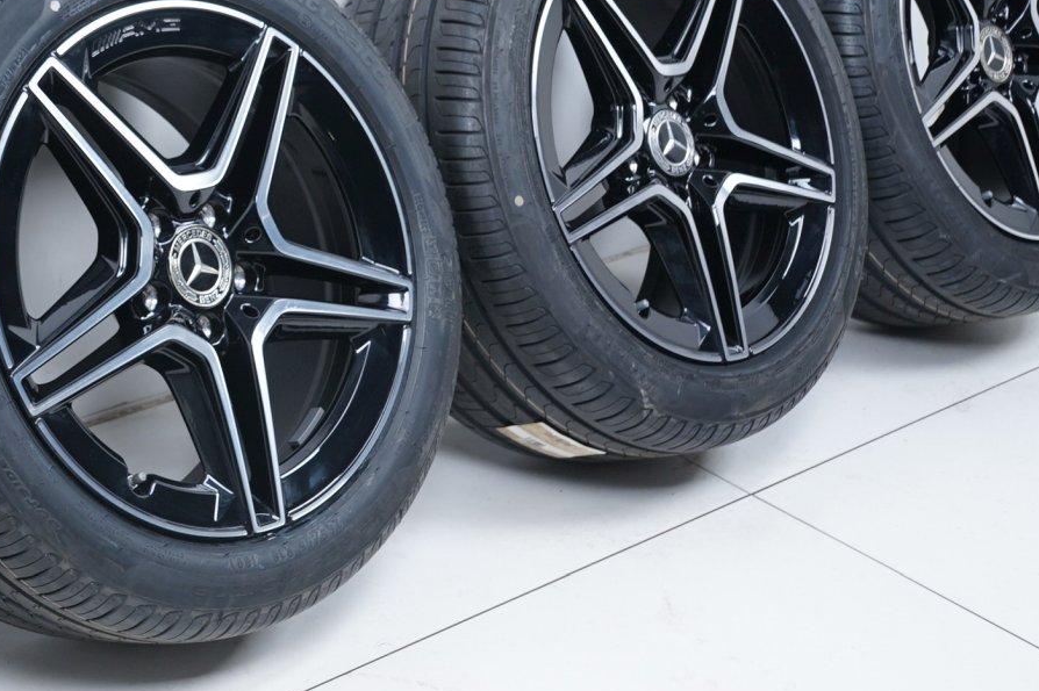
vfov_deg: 18.6
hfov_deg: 26.5
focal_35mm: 73
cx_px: 43
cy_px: 204
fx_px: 2106
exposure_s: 1/125
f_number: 7.1
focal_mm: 34
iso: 250
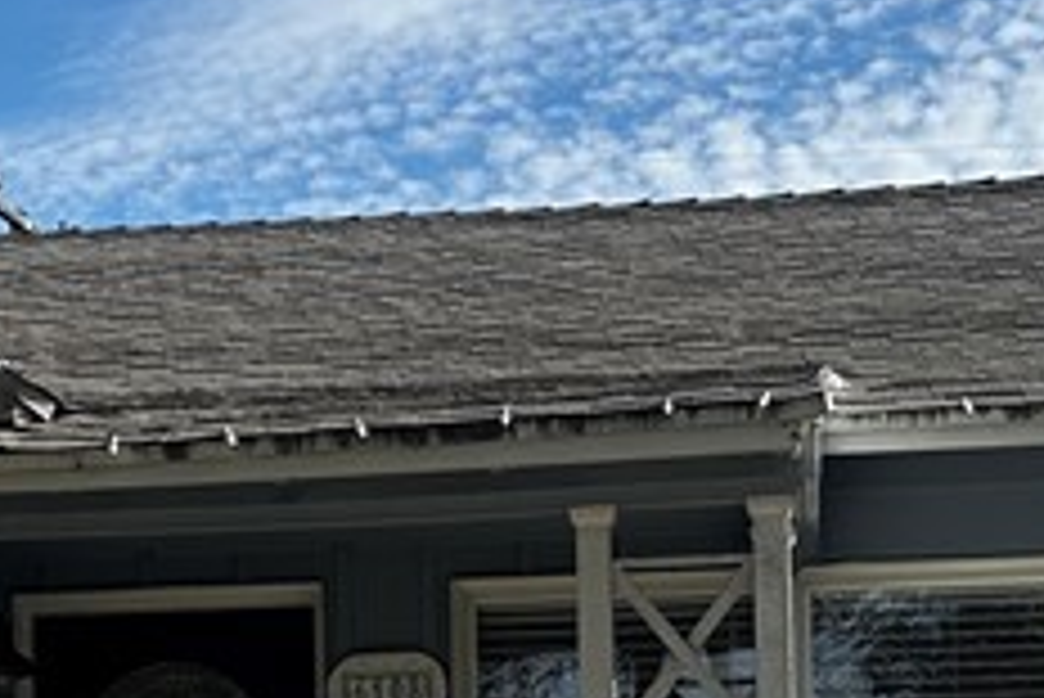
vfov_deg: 12.1
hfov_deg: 18.5
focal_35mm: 110
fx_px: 3192
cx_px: 382
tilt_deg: +2.9
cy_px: 937
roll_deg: +1.0
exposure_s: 1/3597
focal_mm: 6.86
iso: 80
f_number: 1.78
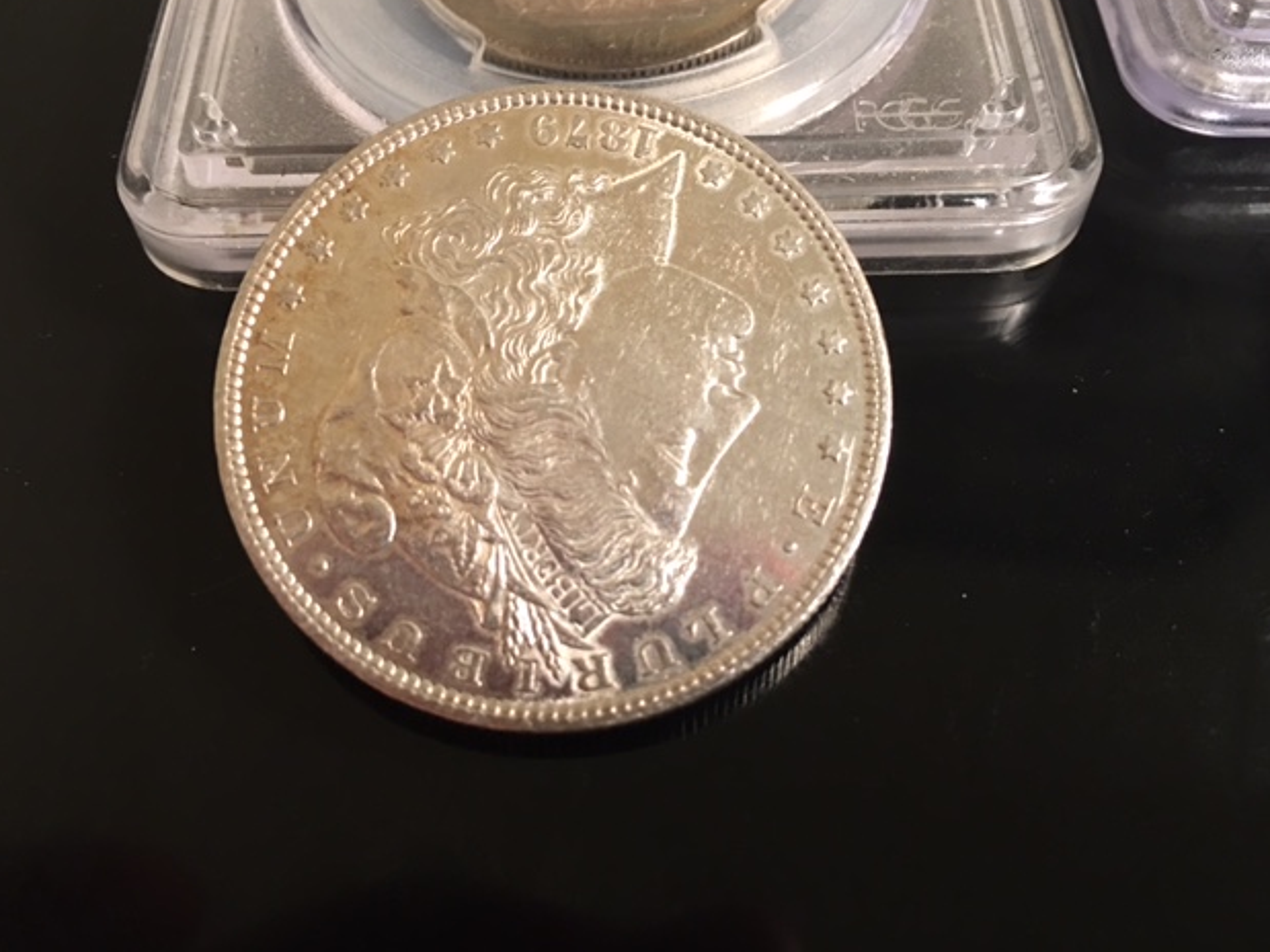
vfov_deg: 46.8
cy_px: 462
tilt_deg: -60.0
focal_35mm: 30
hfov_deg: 60.0
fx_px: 1100
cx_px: 632
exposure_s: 1/15
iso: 100
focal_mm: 4.15
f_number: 2.2
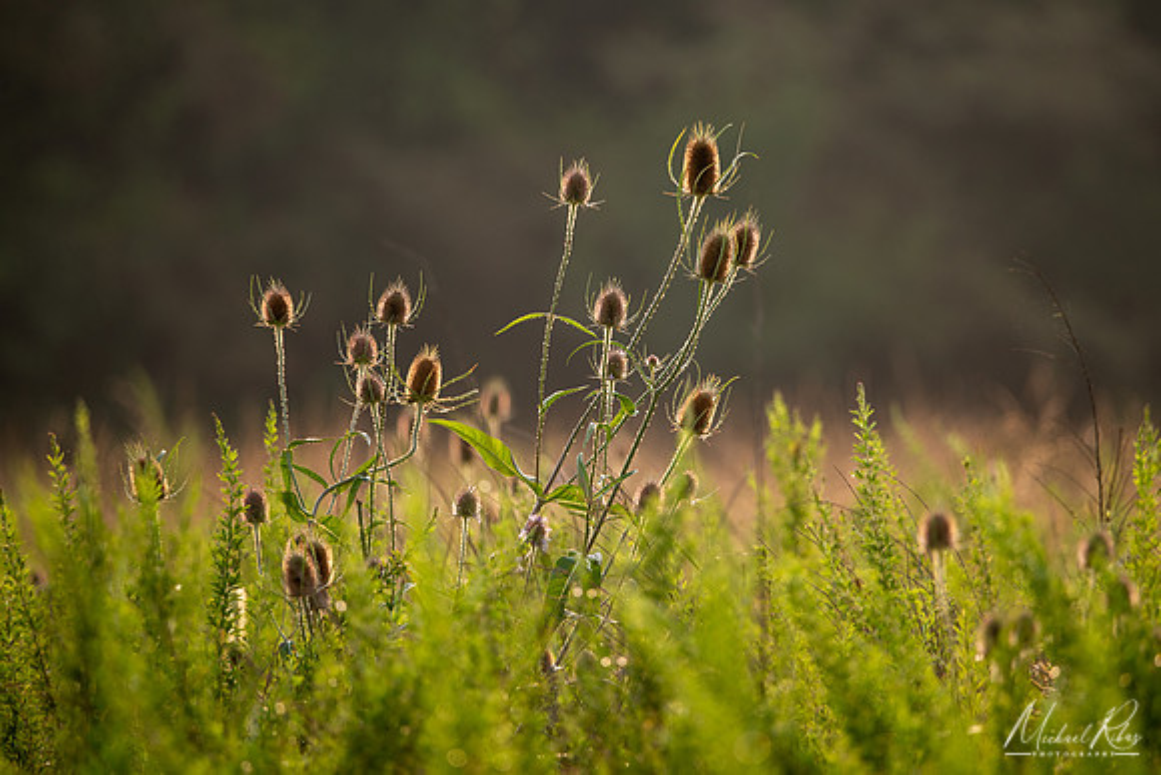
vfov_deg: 3.1
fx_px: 14412
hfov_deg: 4.6
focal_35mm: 447
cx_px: 634
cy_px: 344
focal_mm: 400
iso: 200
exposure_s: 1/350
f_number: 6.3
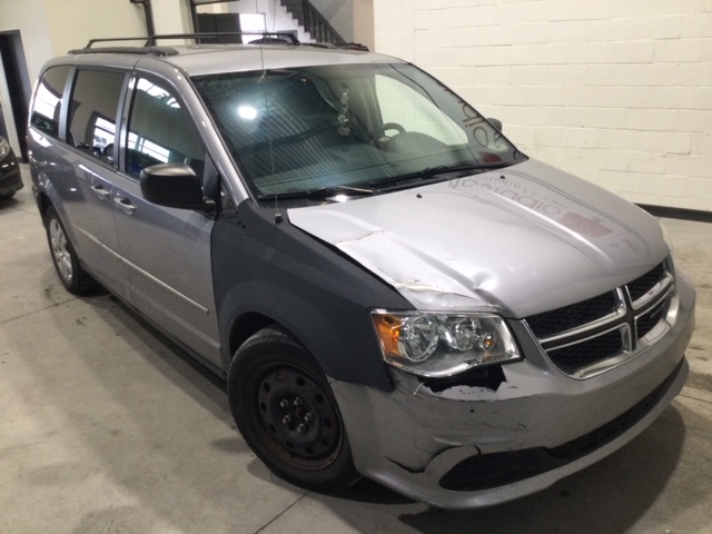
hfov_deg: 58.4
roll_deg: +1.0
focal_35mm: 31
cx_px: 356
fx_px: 638
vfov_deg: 45.4
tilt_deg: -17.7
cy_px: 267
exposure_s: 1/30
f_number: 2.4
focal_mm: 3.3
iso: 64
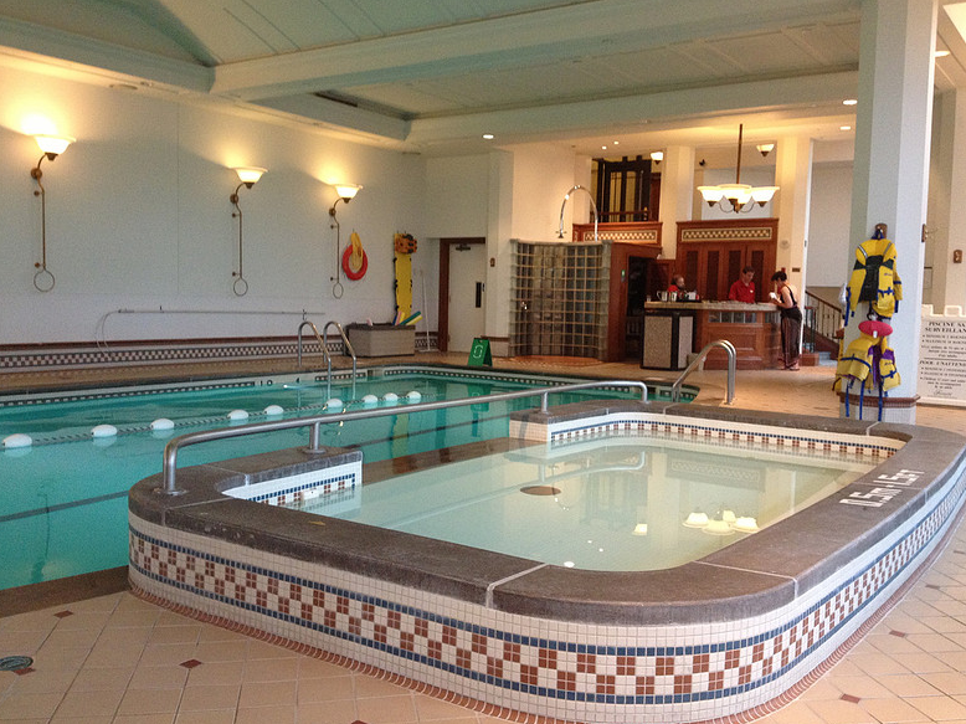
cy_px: 358
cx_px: 490
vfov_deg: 39.6
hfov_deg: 51.4
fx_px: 1004
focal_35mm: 36
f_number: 2.4
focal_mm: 4.28
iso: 200
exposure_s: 1/20
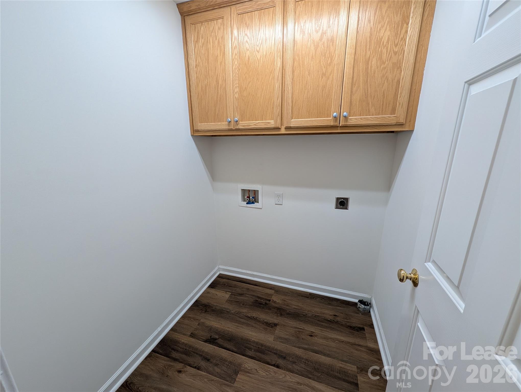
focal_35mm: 12
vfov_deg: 94.6
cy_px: 196
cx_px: 260
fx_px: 181
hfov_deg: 110.5
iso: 92
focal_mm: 2.02
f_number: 1.7
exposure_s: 1/120
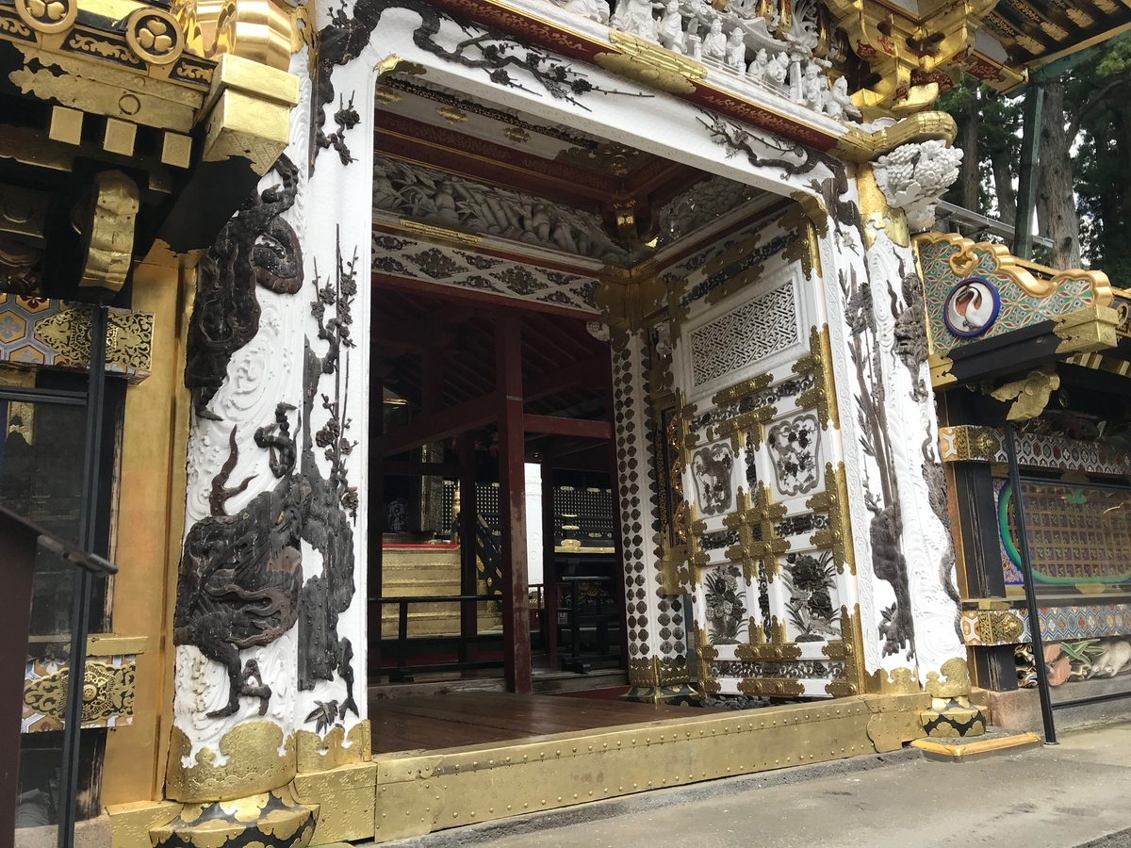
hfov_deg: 63.4
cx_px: 566
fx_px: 915
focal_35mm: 28
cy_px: 424
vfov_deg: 49.7
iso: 20
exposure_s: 1/404
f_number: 1.8
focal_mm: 3.99
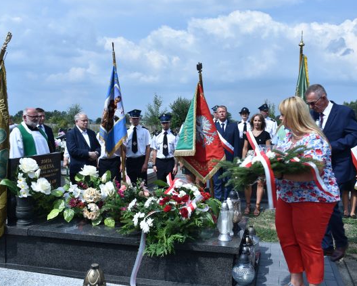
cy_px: 142
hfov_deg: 49.0
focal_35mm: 37
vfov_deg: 40.1
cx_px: 194
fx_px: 391
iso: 125
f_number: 14
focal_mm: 32
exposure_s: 1/125
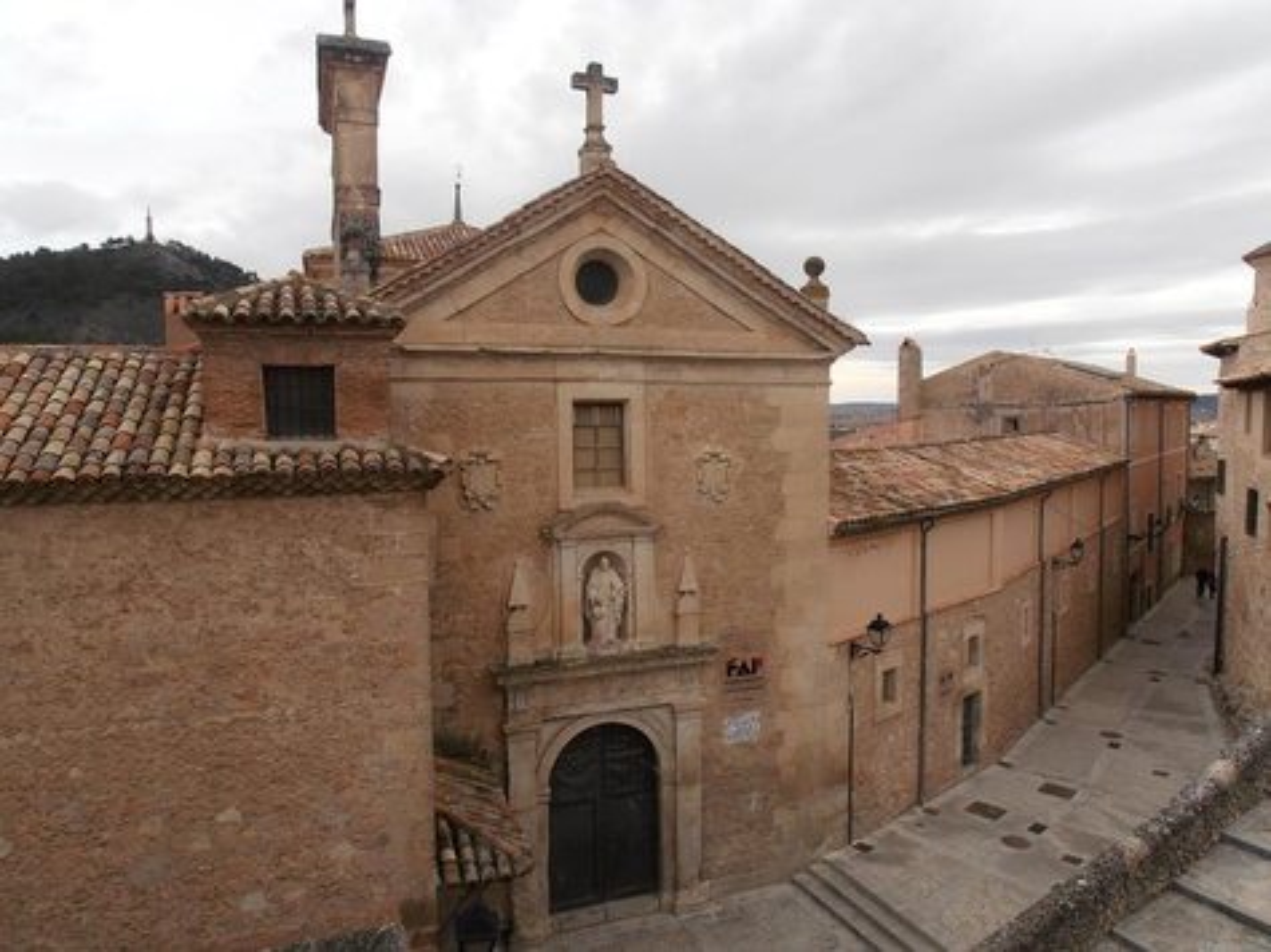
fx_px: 881
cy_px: 476
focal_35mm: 24
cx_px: 636
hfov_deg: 71.6
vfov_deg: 56.8
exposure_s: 1/80
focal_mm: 4.2
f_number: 7.9
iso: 80
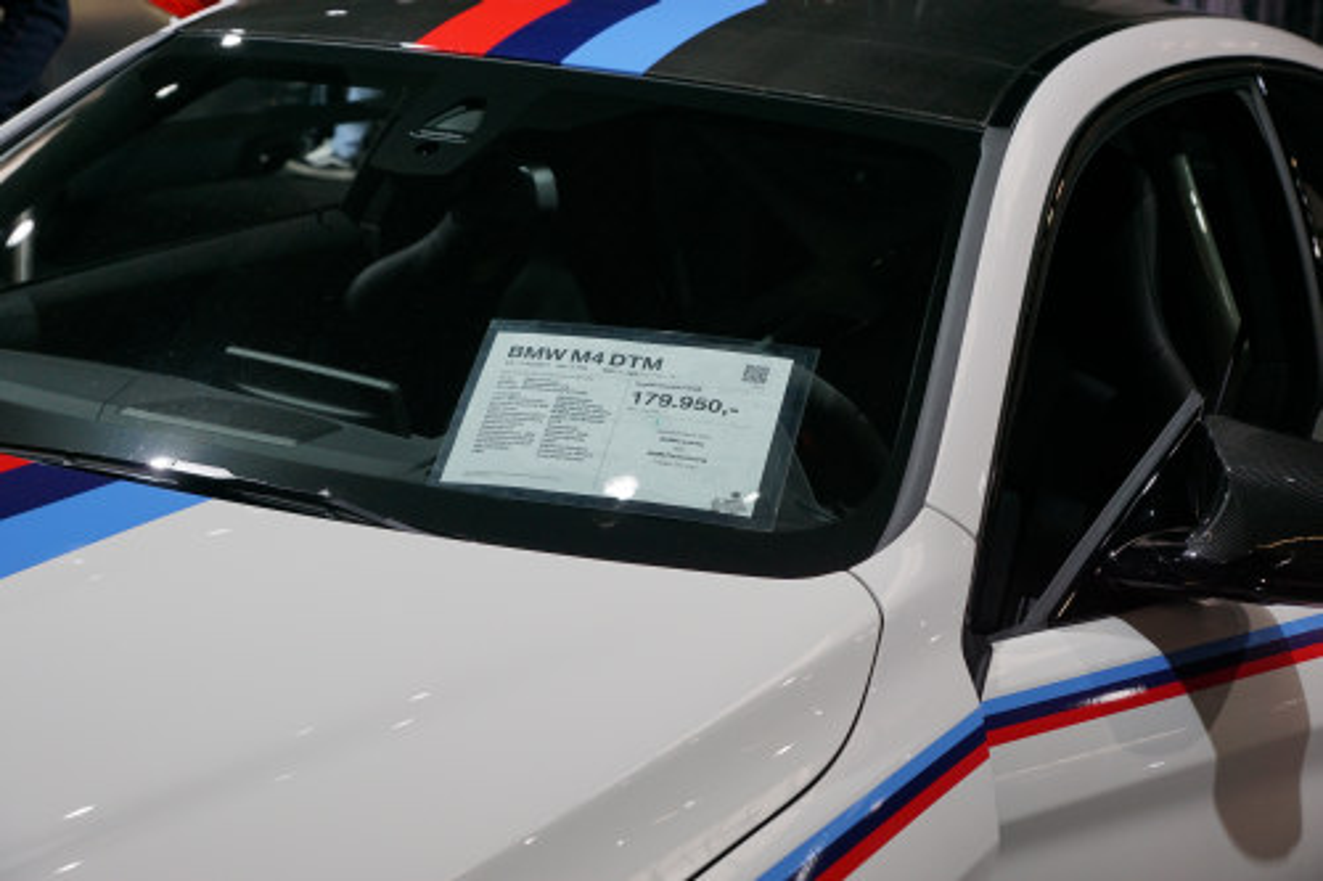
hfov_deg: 27.0
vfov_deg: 18.2
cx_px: 662
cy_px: 440
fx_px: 2755
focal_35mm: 75
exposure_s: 1/125
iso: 400
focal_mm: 50
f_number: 5
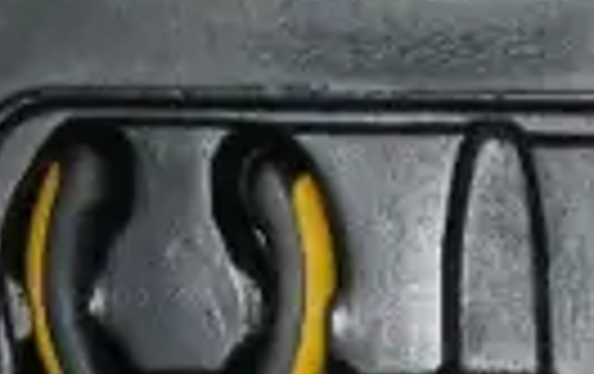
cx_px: 1120
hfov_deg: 6.9
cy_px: 1678
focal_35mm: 296
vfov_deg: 4.1
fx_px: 4800
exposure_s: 1/125
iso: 3200
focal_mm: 18
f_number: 5.6
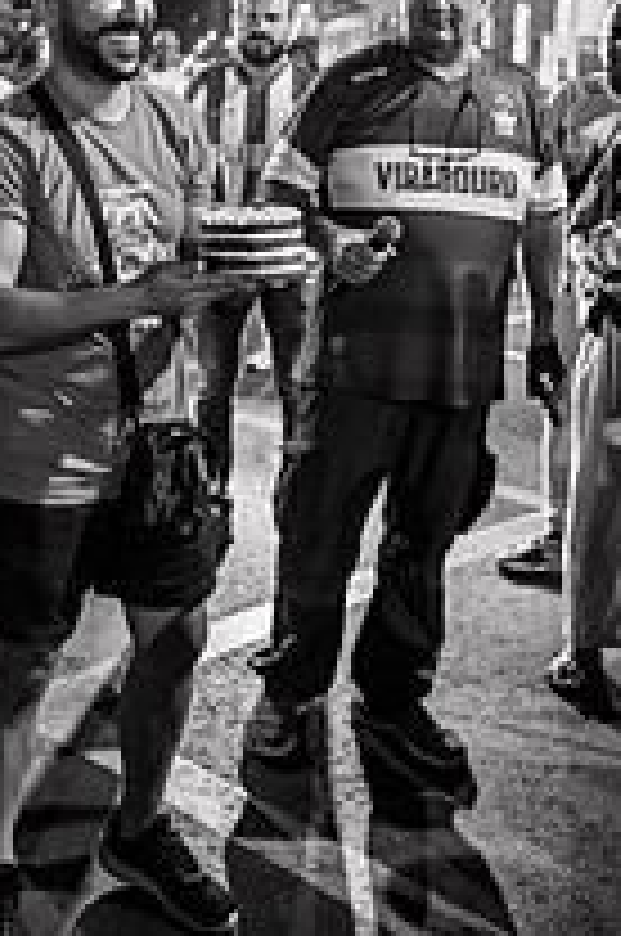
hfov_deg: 25.7
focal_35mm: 52
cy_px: 117
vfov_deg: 36.2
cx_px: 184
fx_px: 1350
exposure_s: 1/200
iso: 2500
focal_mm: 24
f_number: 2.2
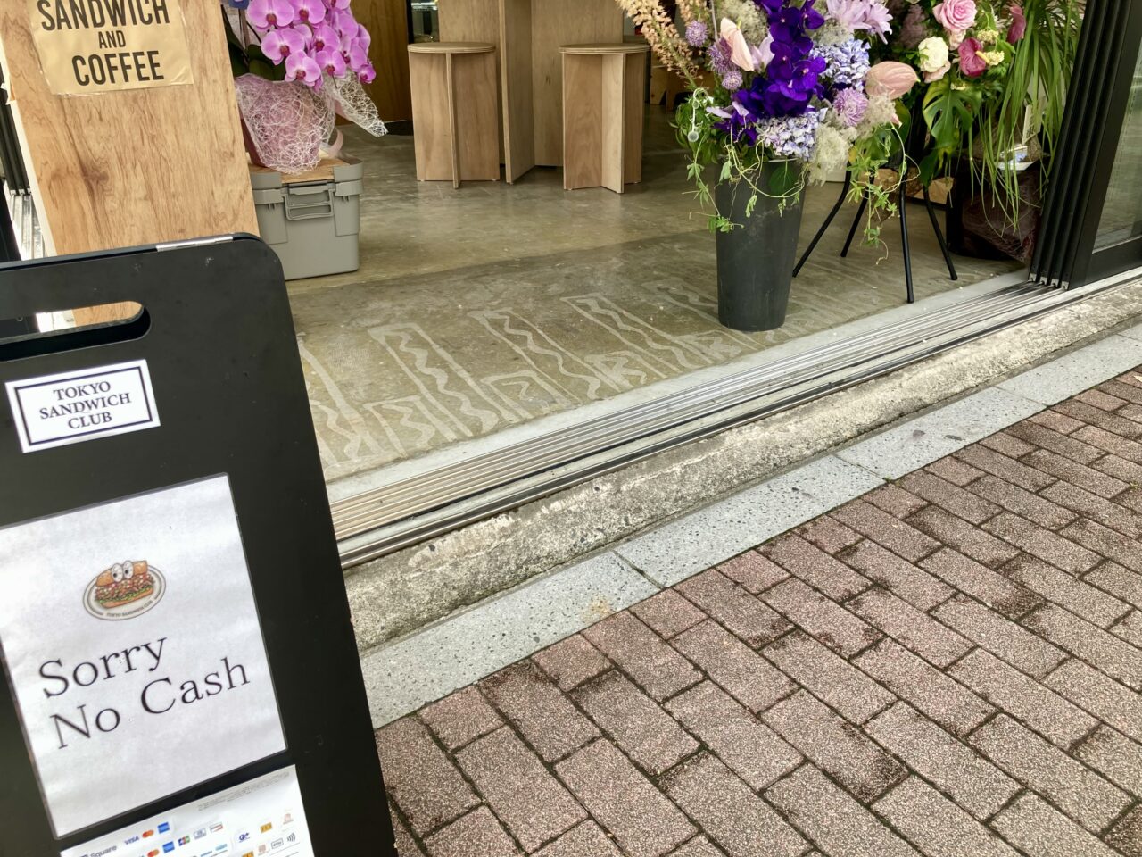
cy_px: 428
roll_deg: +0.3
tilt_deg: -24.6
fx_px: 924
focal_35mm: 28
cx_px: 571
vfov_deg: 49.7
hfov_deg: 63.4
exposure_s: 1/100
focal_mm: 3.99
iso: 20
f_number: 1.8
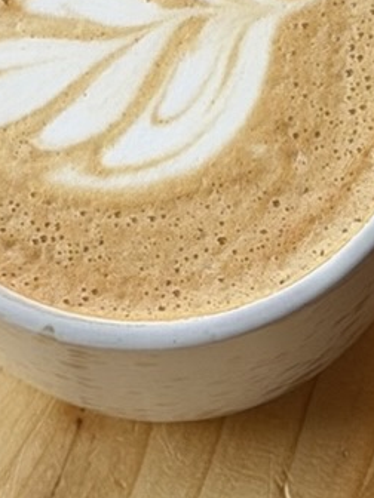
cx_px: 141
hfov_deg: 17.8
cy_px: 125
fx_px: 1196
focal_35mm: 83
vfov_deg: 23.3
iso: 80
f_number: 1.78
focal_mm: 6.76
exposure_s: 1/509
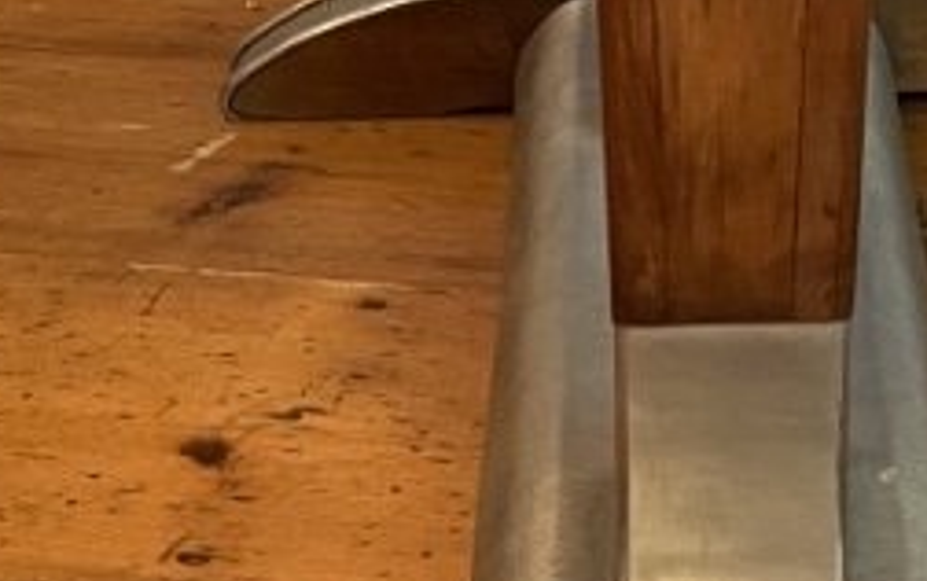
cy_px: -167
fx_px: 3338
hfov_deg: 15.5
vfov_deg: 9.8
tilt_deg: -18.1
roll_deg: -0.3
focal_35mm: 132
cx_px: 933
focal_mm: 4.2
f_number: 1.6
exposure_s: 1/33
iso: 400
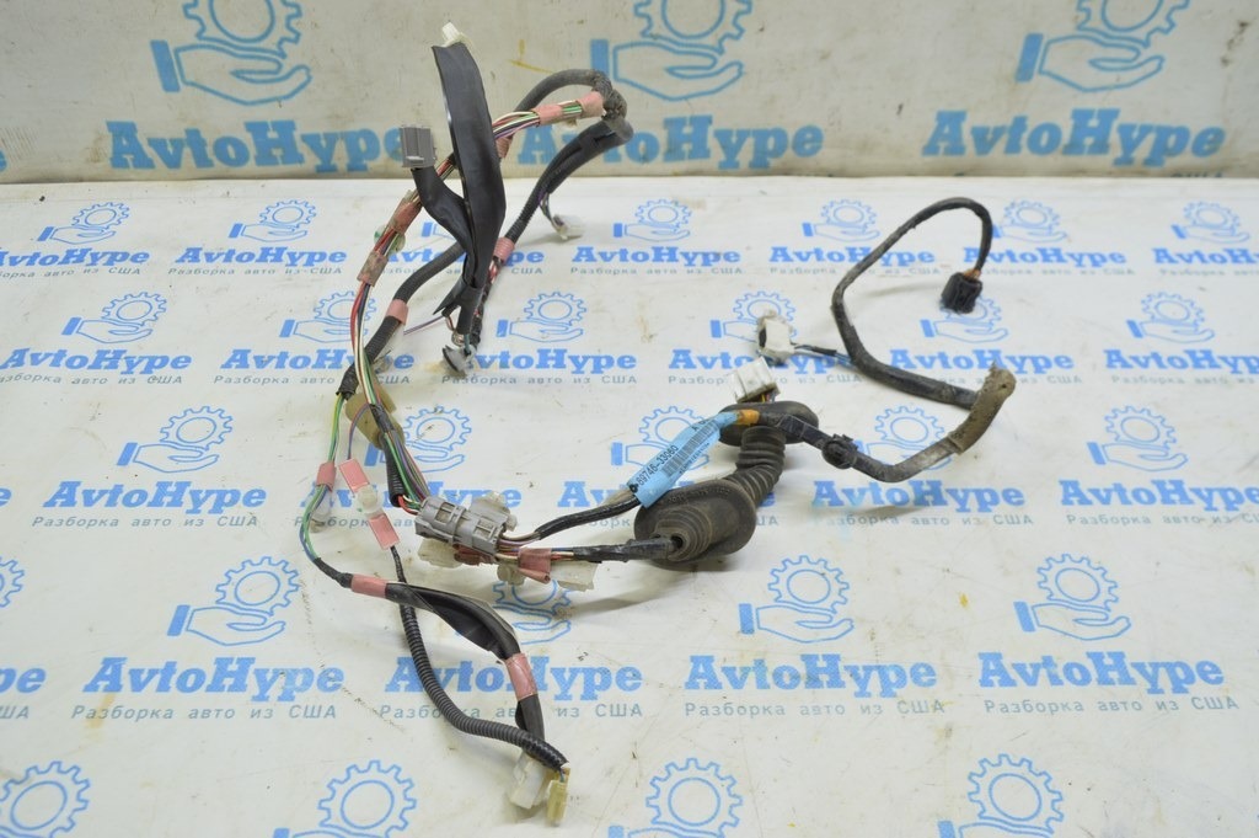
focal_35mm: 30
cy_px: 419
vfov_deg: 43.5
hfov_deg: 62.0
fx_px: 1048
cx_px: 630
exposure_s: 1/20
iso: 400
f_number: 5.6
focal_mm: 20
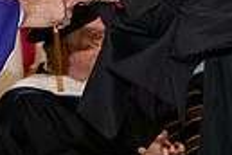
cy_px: -64
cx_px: 164
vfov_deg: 3.8
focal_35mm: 361
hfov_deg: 5.7
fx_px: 2326
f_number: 5.6
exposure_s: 1/200
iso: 1600
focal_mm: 80
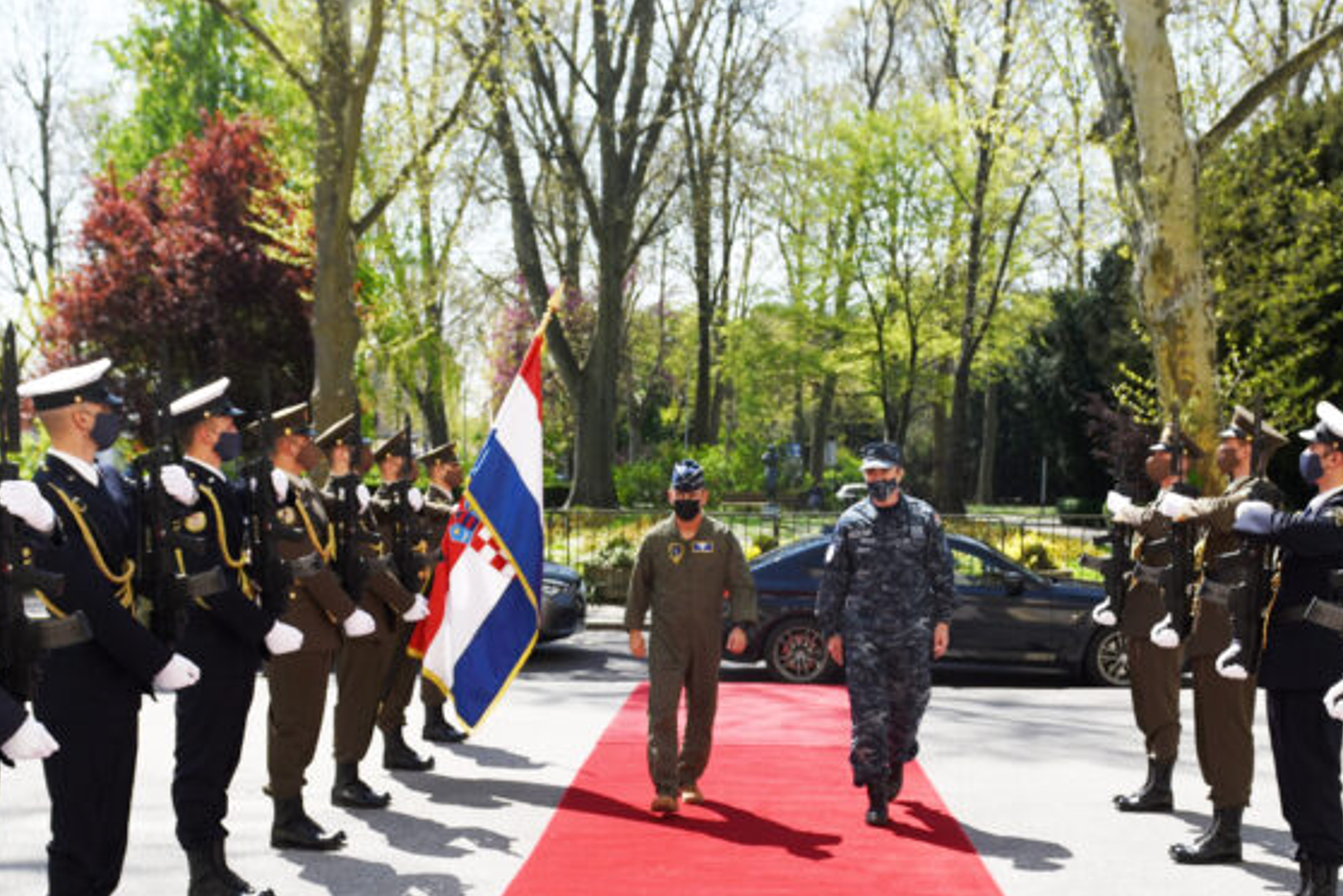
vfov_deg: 29.9
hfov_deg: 44.4
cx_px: 762
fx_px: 1642
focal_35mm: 44
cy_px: 700
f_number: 2.8
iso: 100
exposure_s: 1/1600
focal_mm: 24
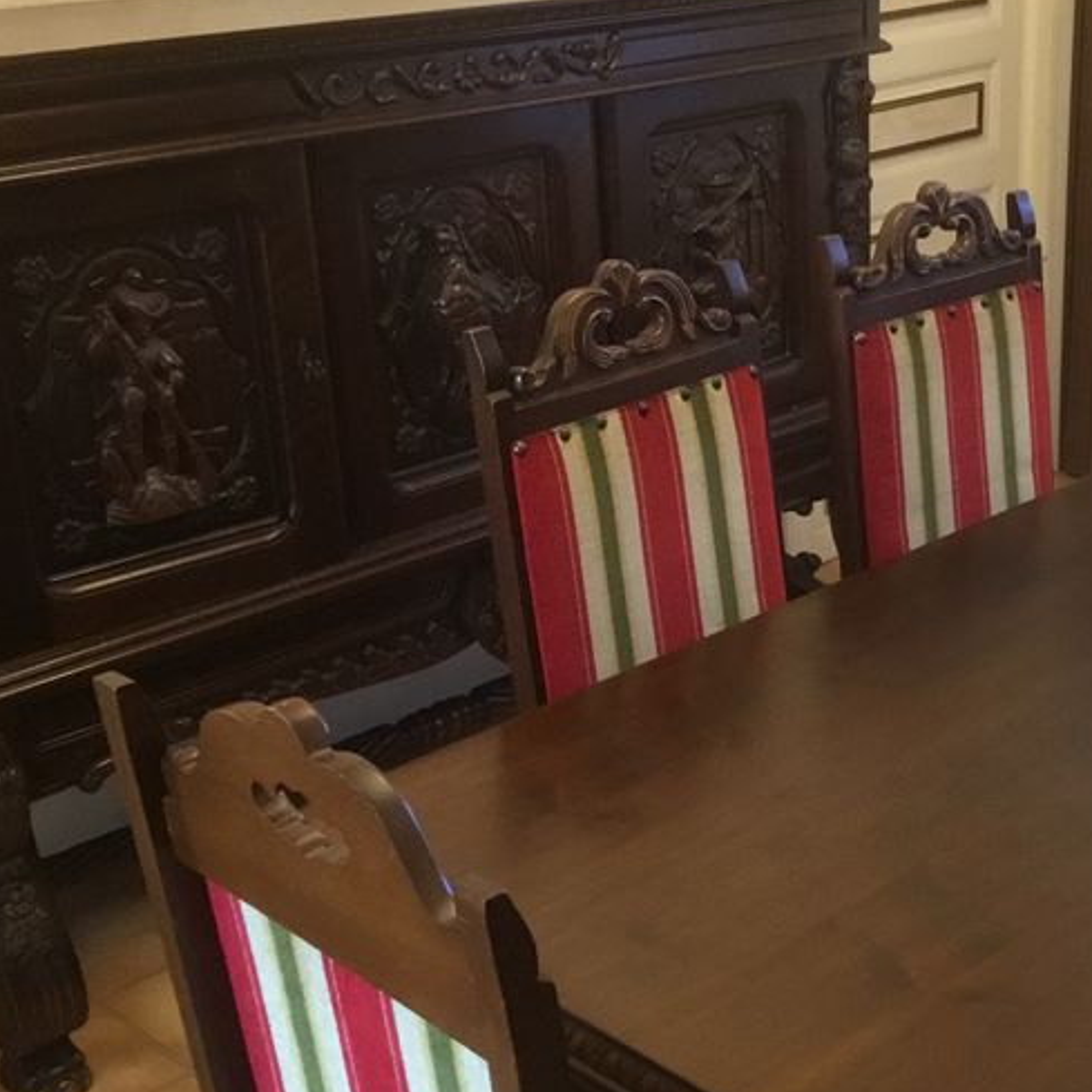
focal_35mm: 56
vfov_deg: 30.6
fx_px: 1999
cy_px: 525
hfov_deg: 30.1
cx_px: 813
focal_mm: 3.3
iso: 250
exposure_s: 1/33
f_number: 2.4
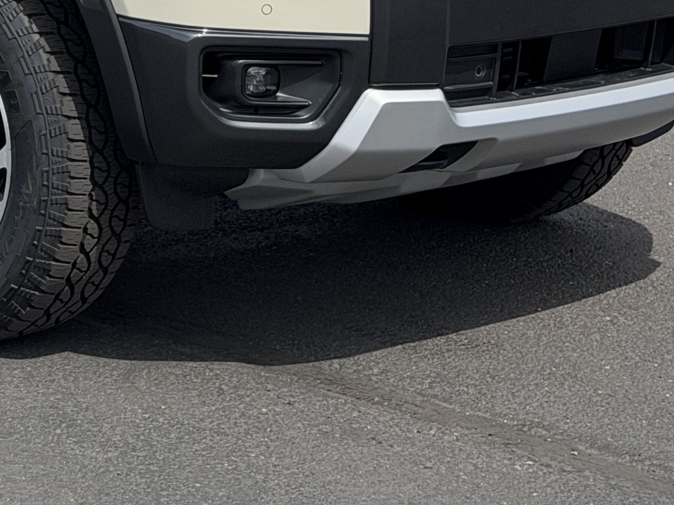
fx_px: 2842
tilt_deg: -5.5
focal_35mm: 146
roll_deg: -1.6
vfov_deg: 9.9
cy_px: -220
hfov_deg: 13.1
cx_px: -157
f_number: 1.78
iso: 64
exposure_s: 1/5587
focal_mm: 6.76
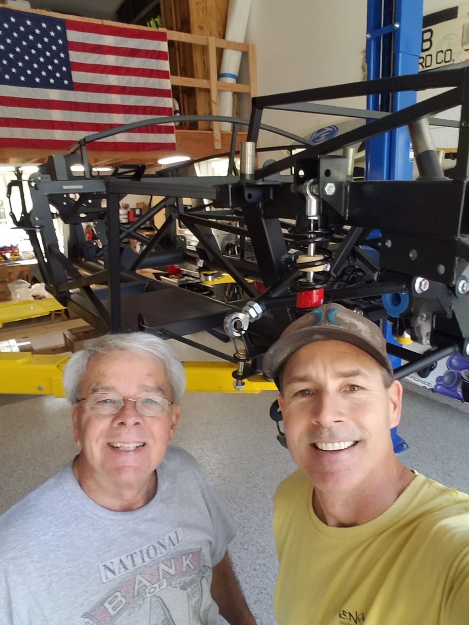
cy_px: 316
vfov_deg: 73.9
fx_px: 416
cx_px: 254
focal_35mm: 23
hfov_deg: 58.8
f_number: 1.7
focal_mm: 2.1
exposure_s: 1/60
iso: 64
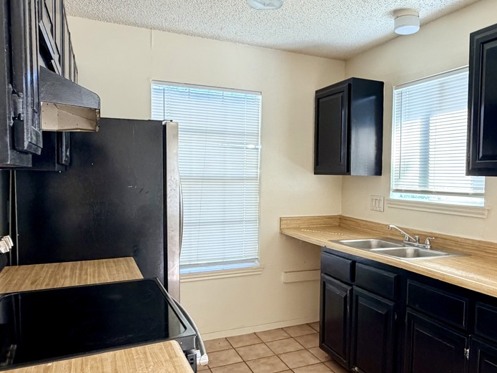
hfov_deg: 61.0
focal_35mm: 29
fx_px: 416
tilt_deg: -4.2
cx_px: 306
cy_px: 200
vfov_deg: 48.2
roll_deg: -0.5
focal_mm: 2.22
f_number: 2.2
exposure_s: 1/121
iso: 320
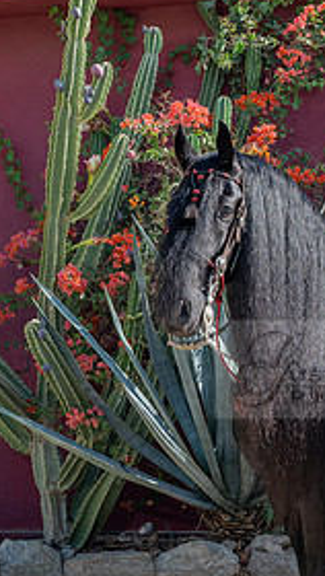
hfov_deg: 12.4
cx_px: 363
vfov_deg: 22.2
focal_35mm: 96
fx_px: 1467
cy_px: 325
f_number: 7.1
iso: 125
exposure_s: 1/200
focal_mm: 33.5
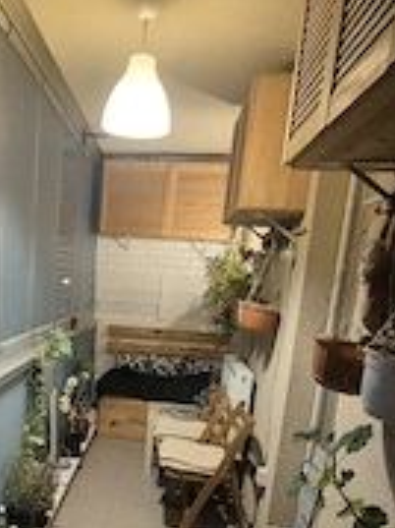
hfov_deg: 46.0
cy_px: 369
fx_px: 442
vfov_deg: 59.6
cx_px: 85
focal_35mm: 29
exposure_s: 1/50
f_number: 2.2
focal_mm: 2.2
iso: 1250
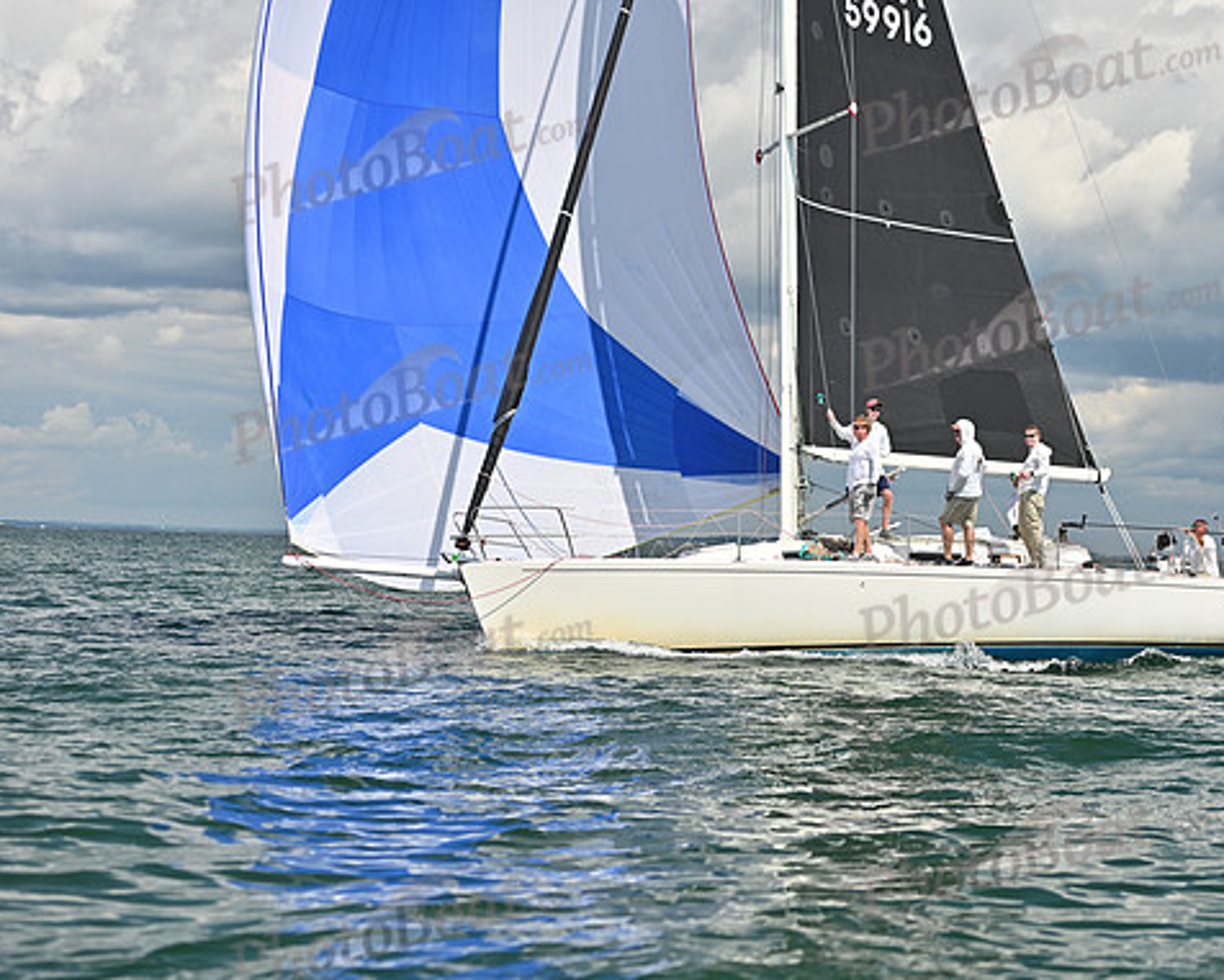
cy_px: 495
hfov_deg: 23.8
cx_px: 728
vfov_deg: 19.2
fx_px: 2899
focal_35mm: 80
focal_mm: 70
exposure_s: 1/2500
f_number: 3.5
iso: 250
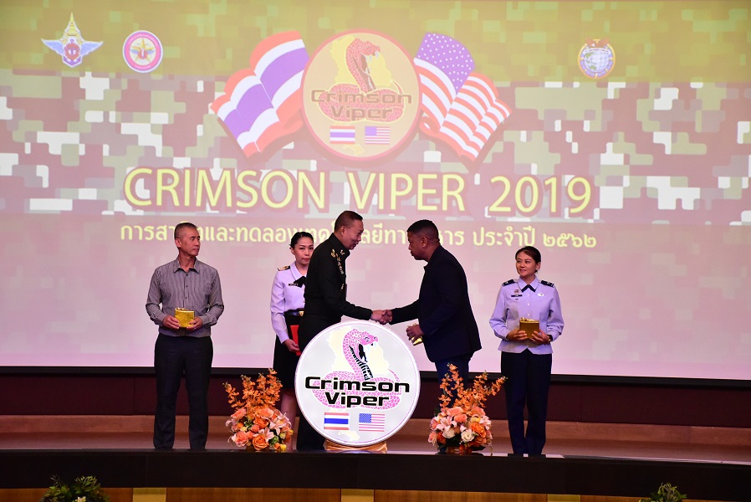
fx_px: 2348
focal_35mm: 112
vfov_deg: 12.2
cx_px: 376
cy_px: 251
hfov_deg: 18.2
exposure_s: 1/100
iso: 4000
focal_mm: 75
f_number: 5.6
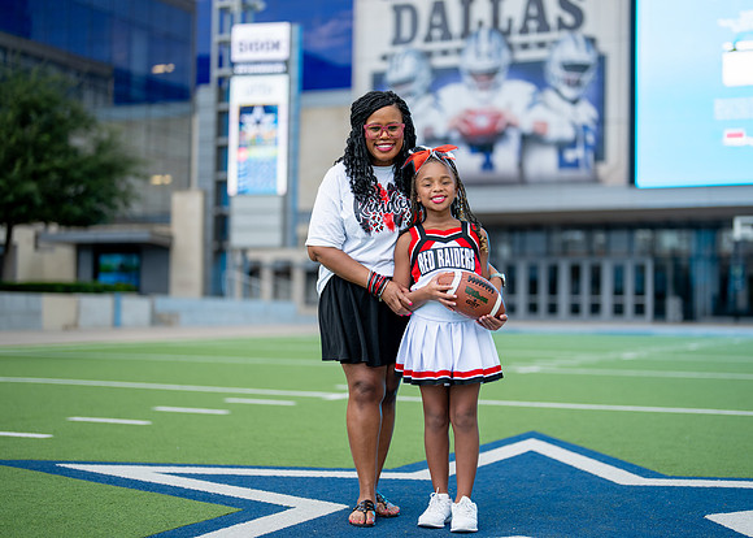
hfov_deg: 33.1
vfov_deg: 24.0
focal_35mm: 59
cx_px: 414
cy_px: 264
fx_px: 1265
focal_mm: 50
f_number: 1.2
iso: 160
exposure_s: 1/1250
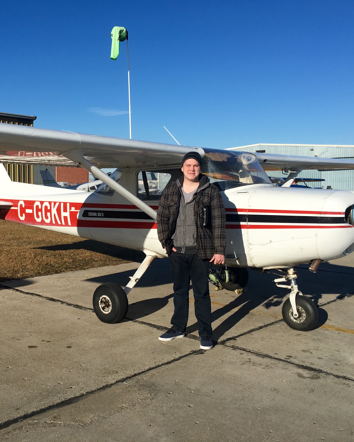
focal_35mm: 38
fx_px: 498
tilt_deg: -4.1
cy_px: 220
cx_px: 129
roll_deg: -0.7
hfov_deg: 38.9
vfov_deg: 47.9
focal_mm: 4.15
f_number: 2.2
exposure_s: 1/2564
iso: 25
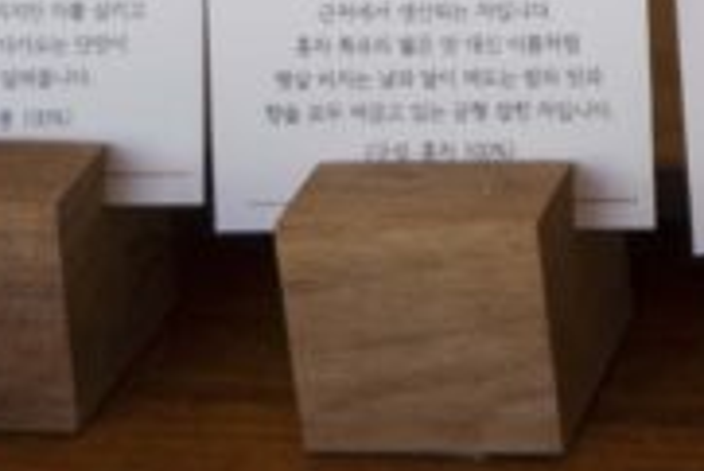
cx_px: 1315
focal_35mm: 170
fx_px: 3327
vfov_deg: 7.6
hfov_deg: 11.2
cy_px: -625
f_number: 4.5
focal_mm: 30
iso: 100
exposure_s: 1/80
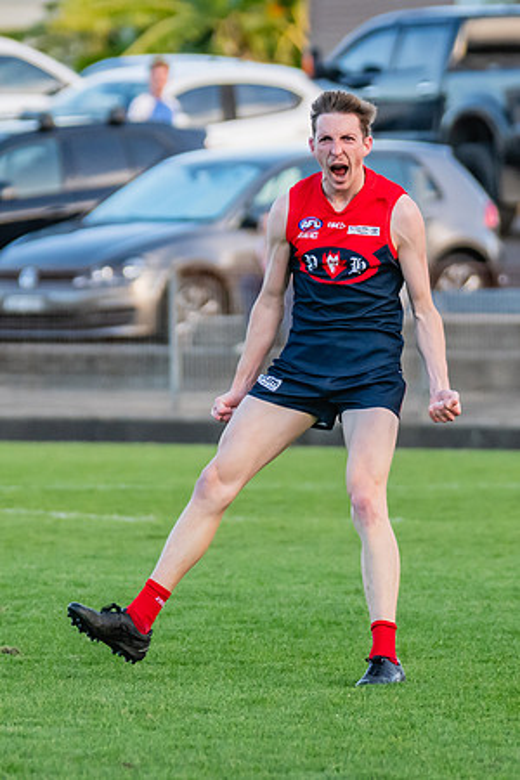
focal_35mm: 616
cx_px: 302
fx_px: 13354
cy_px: 313
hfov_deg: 2.2
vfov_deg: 3.3
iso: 1400
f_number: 4
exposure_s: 1/1250
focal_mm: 250
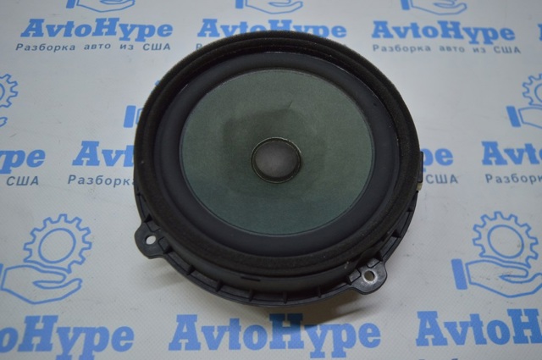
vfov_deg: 43.5
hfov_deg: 62.0
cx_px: 271
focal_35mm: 30
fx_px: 451
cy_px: 180
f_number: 3.5
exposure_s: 1/160
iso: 400
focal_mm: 20
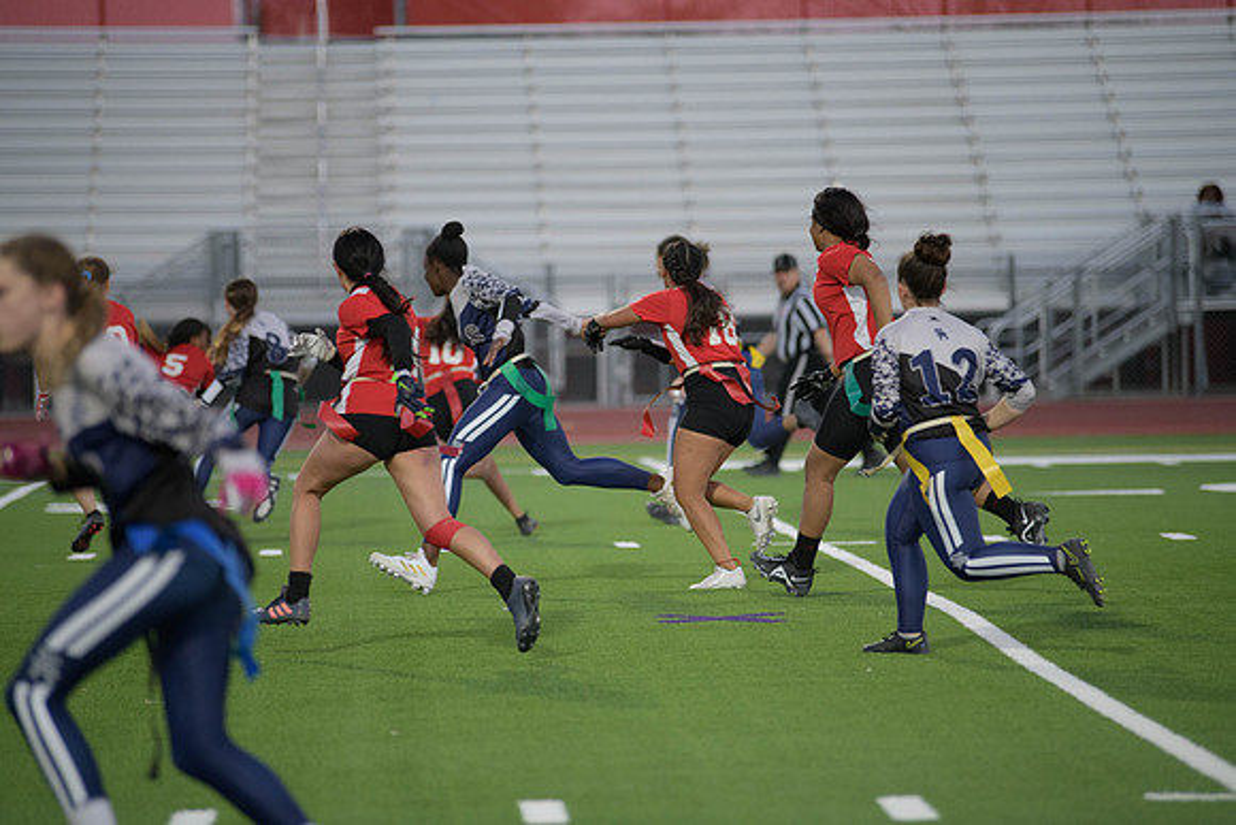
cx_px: 618
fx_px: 6868
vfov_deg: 6.9
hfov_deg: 10.3
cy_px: 412
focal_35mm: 200
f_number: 2.8
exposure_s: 1/640
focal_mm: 200
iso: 1250
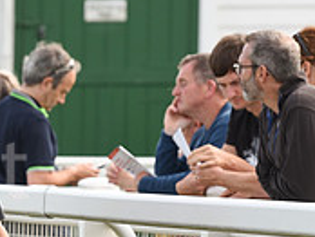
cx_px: -83
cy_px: 287
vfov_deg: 2.3
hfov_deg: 3.1
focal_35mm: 640
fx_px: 5832
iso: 400
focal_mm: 200
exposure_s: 1/800
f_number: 5.6
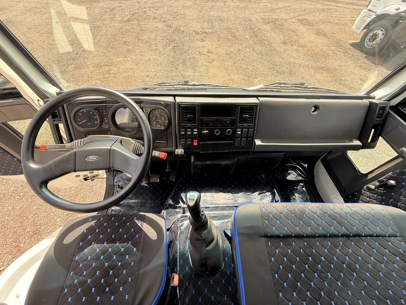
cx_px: 203
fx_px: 164
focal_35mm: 14
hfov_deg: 102.1
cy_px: 152
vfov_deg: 85.7
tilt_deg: -54.2
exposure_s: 1/125
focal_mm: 2.22
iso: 64
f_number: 2.2
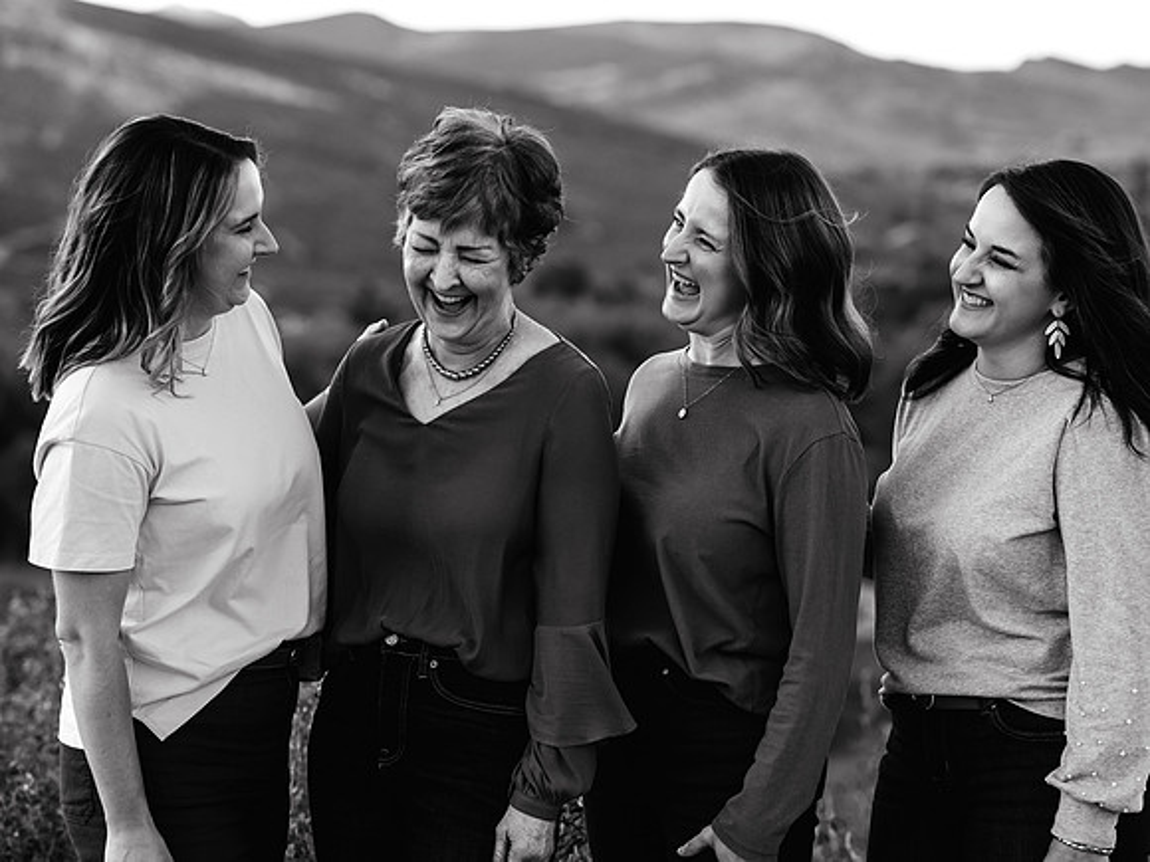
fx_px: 4494
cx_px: 575
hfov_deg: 14.6
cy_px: 431
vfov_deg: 11.0
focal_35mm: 135
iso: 500
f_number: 4.5
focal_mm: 125
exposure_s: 1/160
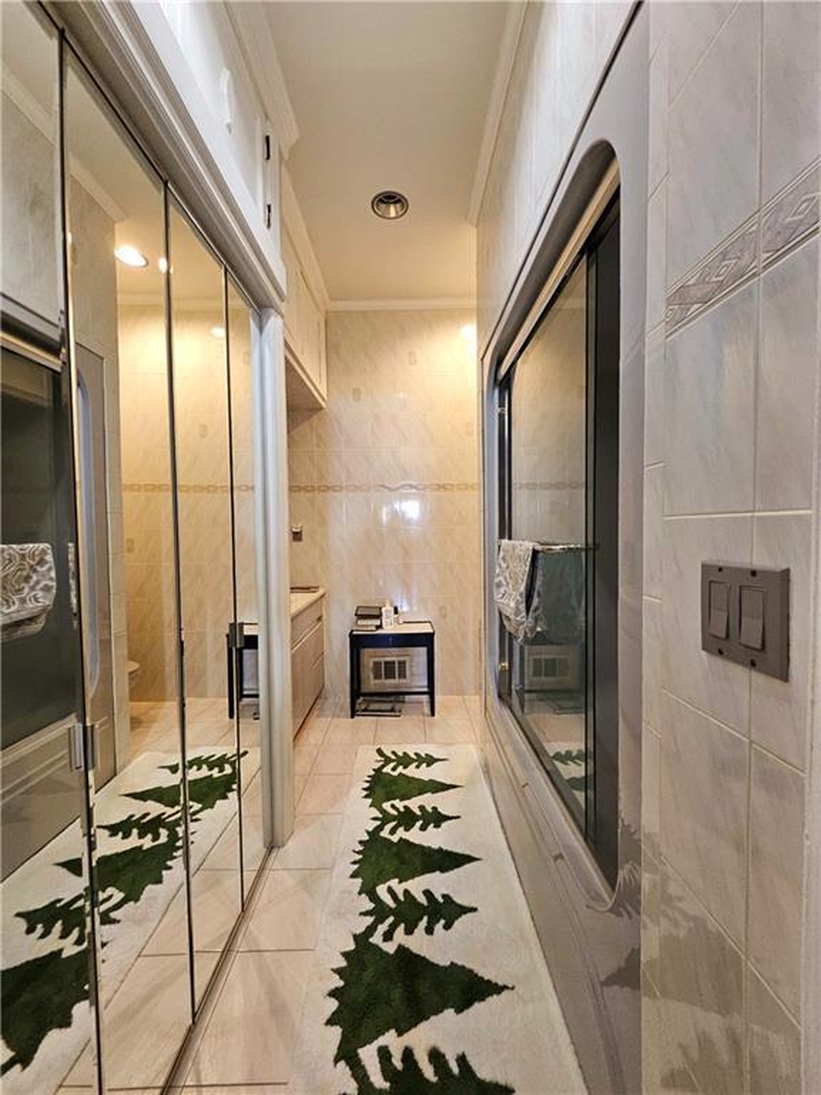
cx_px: 410
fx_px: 411
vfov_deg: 106.2
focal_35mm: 13
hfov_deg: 89.9
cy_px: 548
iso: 320
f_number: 2.2
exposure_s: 1/30
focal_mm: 1.74
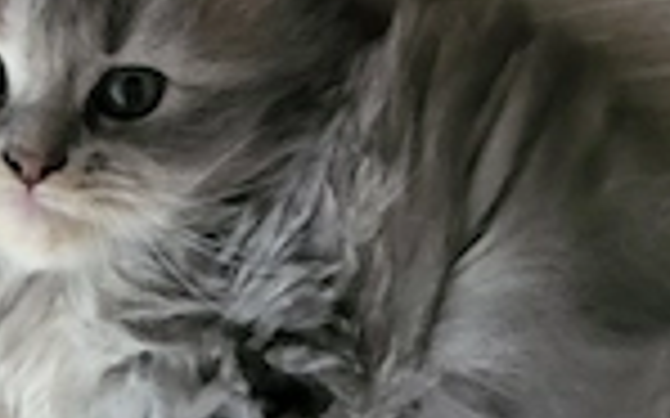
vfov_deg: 15.0
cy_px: -360
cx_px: 310
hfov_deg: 27.9
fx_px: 1351
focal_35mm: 74
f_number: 1.8
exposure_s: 1/25.1
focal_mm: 5.4
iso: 800
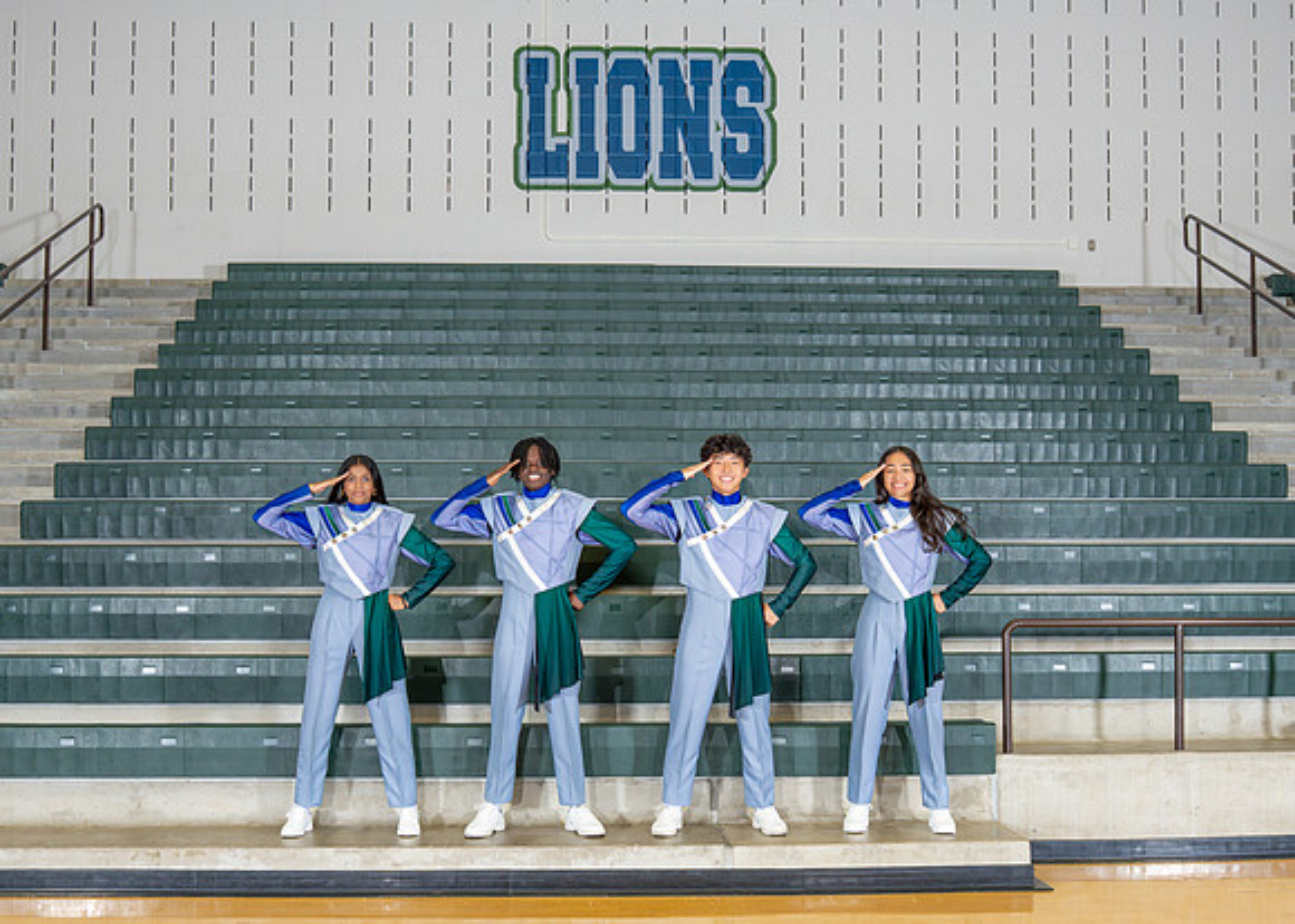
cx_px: 637
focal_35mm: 41
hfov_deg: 46.3
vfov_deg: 33.9
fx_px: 1514
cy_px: 553
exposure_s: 1/400
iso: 1000
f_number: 5
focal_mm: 26.9
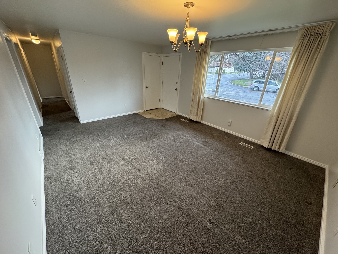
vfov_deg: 85.7
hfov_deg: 102.1
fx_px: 137
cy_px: 127
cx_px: 169
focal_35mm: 14
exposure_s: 1/120
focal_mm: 2.22
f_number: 2.2
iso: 250
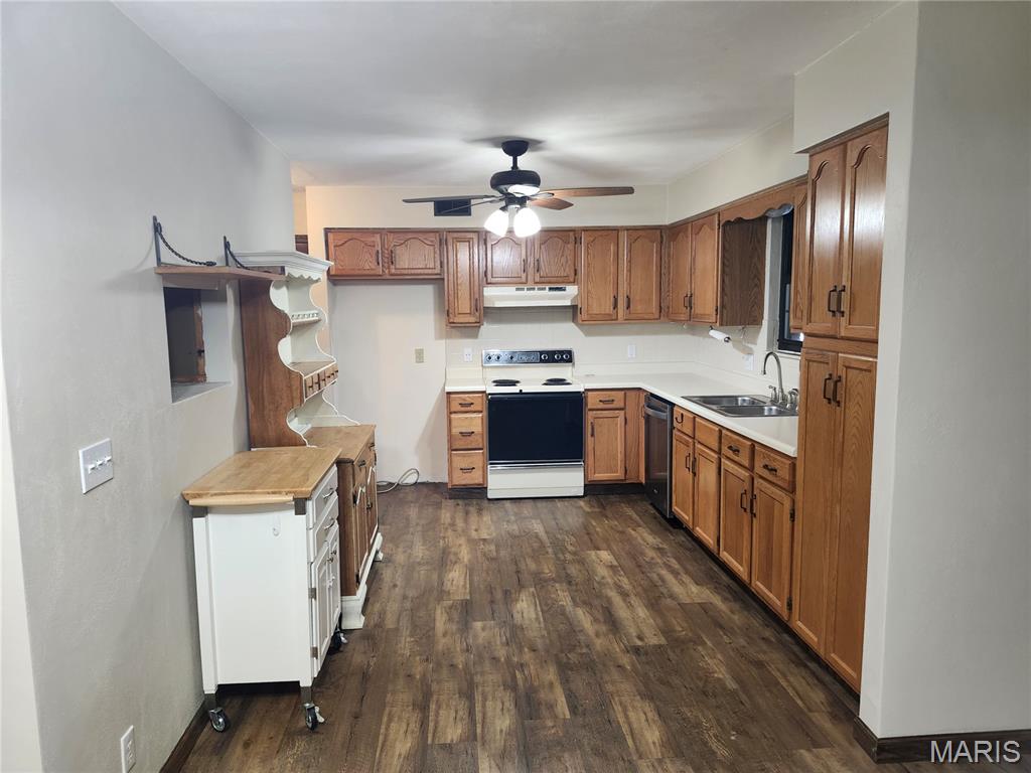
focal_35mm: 23
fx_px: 685
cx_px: 516
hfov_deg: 73.9
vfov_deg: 58.9
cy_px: 386
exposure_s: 1/60
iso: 500
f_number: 1.8
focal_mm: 5.54
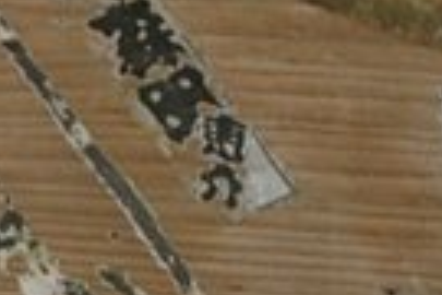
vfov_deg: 3.1
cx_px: -491
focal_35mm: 443
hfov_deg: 4.6
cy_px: 497
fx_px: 5439
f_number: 5.6
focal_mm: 50
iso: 200
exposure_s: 1/60
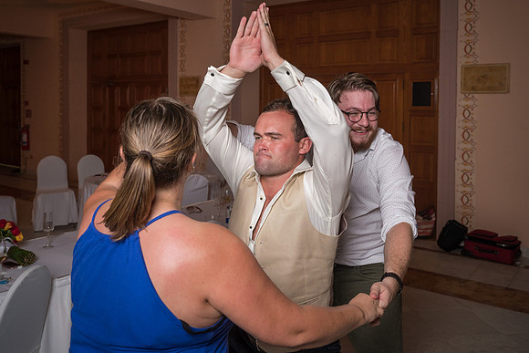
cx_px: 264
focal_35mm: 32
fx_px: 470
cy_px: 176
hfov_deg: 58.7
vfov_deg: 41.1
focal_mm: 32
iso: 2000
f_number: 5.6
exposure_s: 1/100
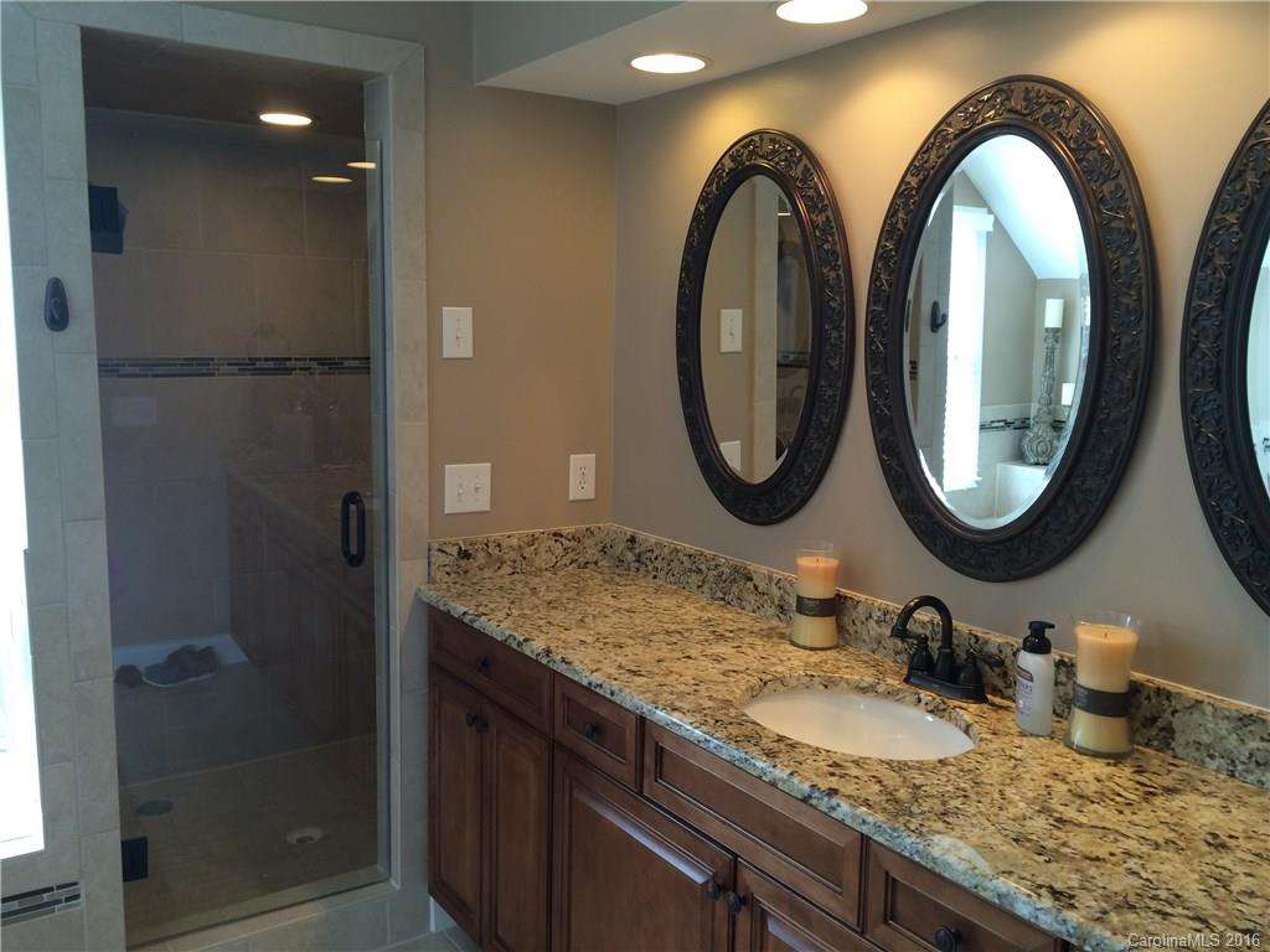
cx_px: 635
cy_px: 476
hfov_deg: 61.7
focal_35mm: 29
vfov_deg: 48.2
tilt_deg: -9.3
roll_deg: +0.2
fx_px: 1064
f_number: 2.2
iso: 40
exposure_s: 1/30
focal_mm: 4.15
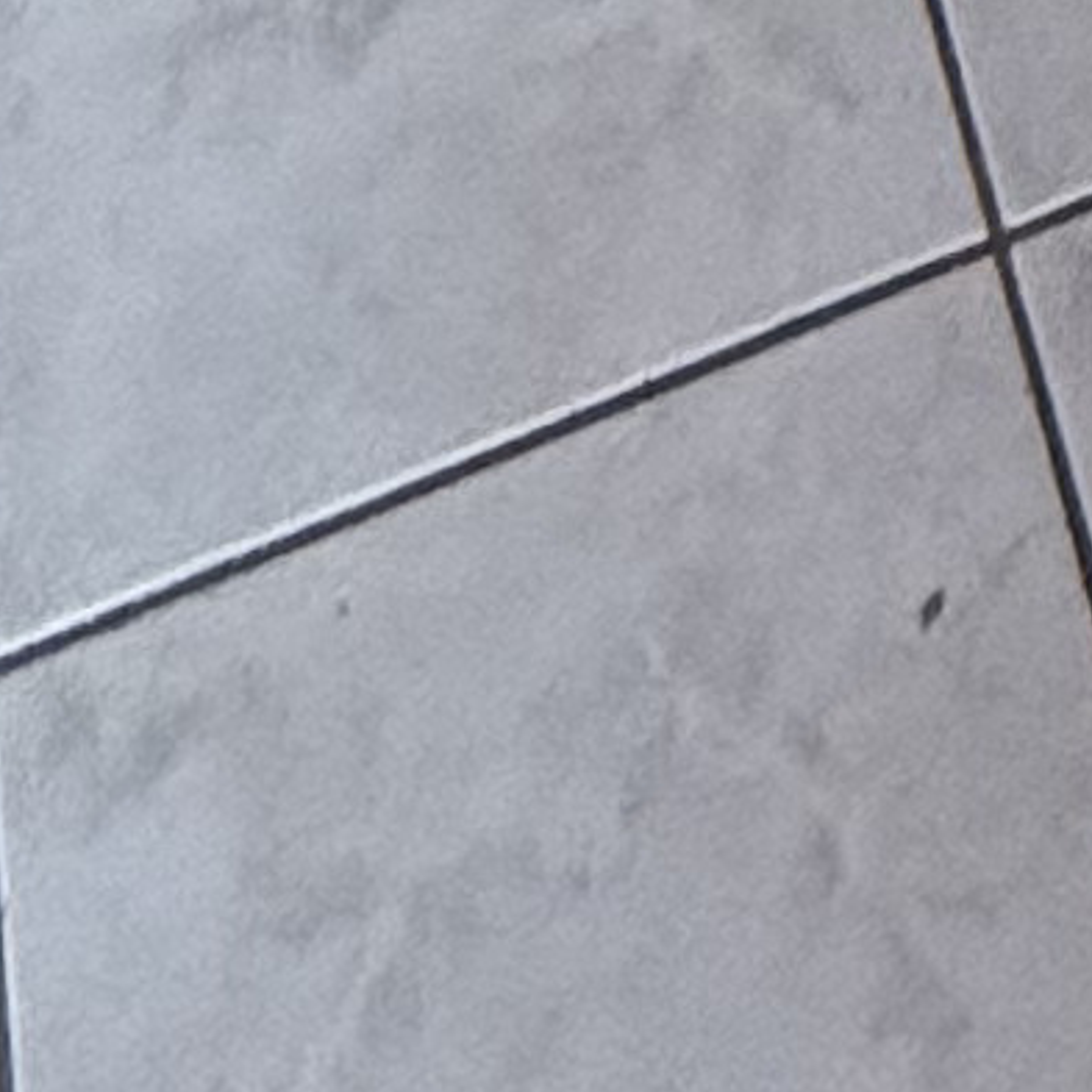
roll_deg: -1.1
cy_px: -4240
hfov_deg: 13.4
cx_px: 1220
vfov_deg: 6.5
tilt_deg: -10.3
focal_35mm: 127
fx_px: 4533
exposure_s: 1/120
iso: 500
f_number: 2.2
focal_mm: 2.22
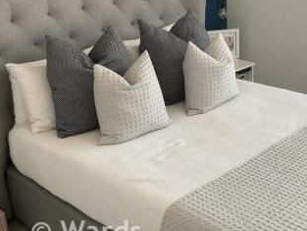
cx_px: 216
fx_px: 479
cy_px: 85
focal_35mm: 54
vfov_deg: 27.0
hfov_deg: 35.0
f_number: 1.8
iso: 100
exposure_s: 1/60
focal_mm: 3
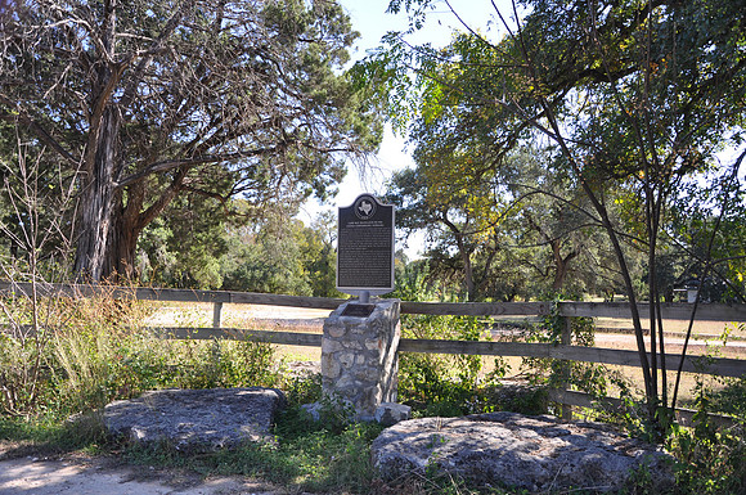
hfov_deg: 59.6
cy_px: 248
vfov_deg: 41.6
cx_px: 373
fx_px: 652
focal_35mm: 32
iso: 400
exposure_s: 1/125
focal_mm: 21
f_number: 5.6
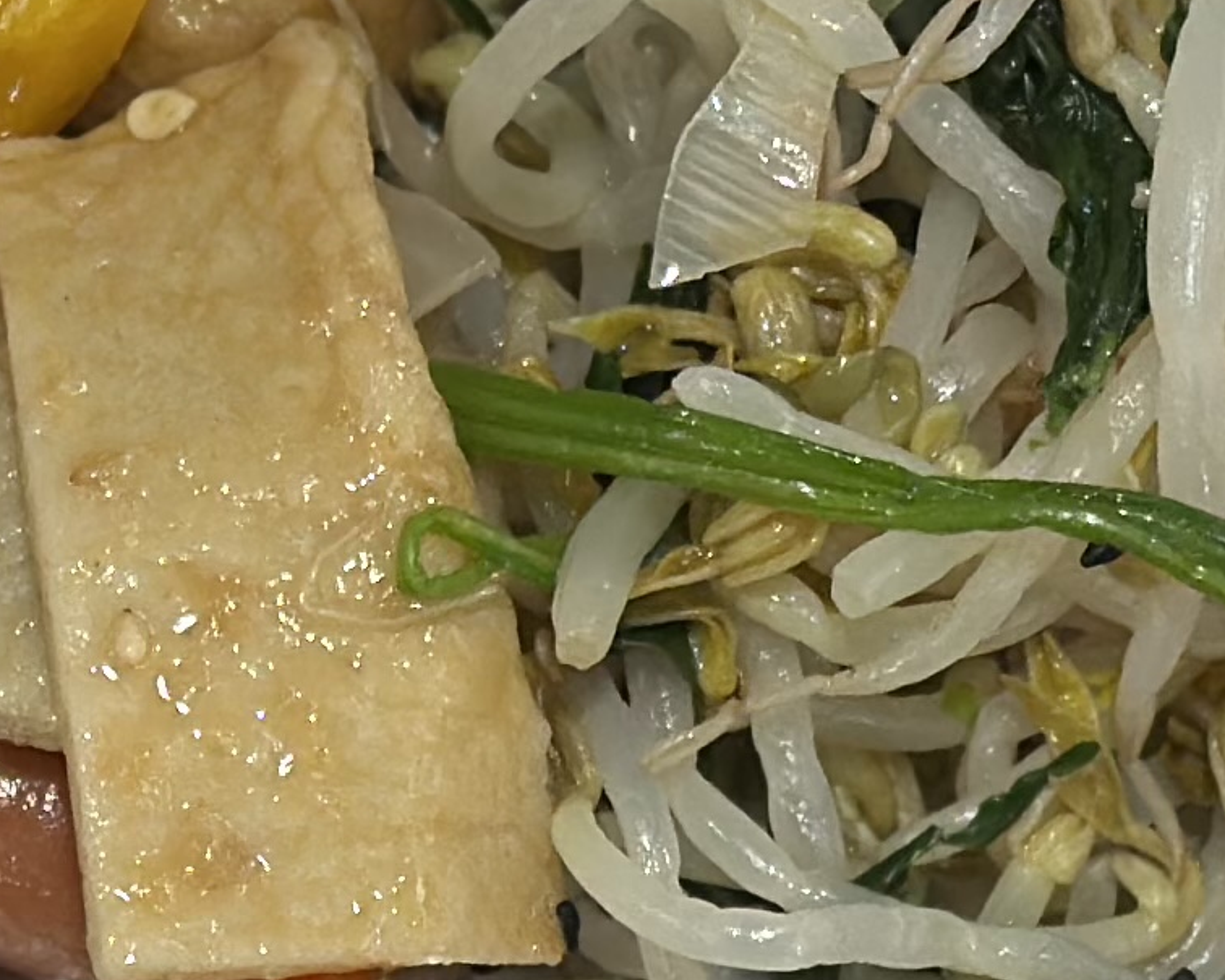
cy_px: 1706
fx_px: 9065
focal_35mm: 250
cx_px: 395
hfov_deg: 7.7
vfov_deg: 6.1
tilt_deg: -76.7
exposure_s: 1/120
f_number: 1.78
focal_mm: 6.86
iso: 160
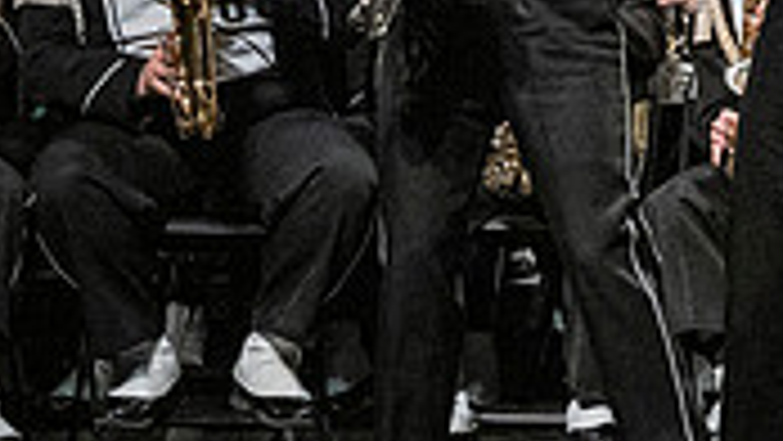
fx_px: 15202
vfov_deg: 1.7
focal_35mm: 732
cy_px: -18
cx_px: 1282
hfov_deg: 2.9
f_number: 4
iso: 5000
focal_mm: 140
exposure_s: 1/500
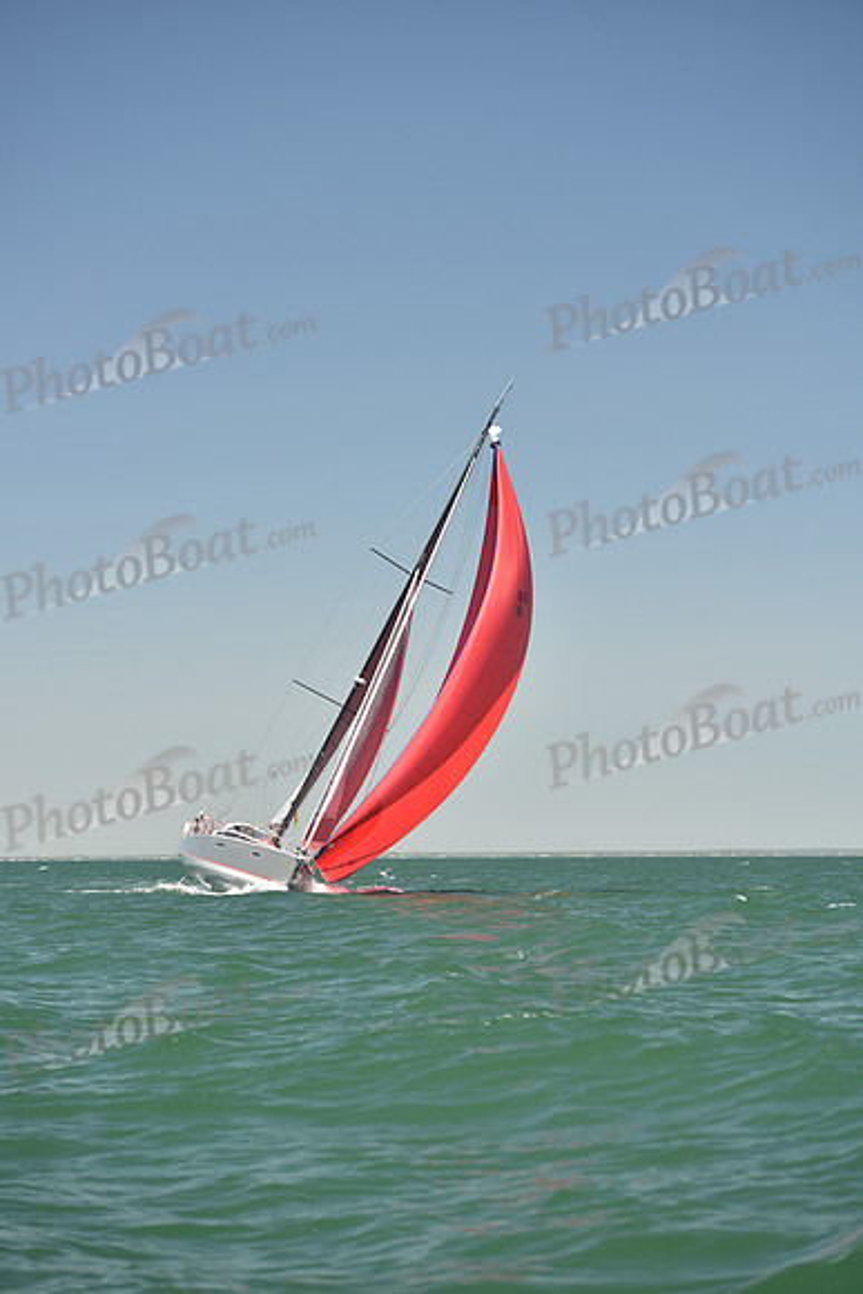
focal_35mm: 90
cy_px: 647
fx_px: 3234
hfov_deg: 15.2
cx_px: 432
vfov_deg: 22.6
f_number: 3.5
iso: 250
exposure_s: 1/800
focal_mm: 90
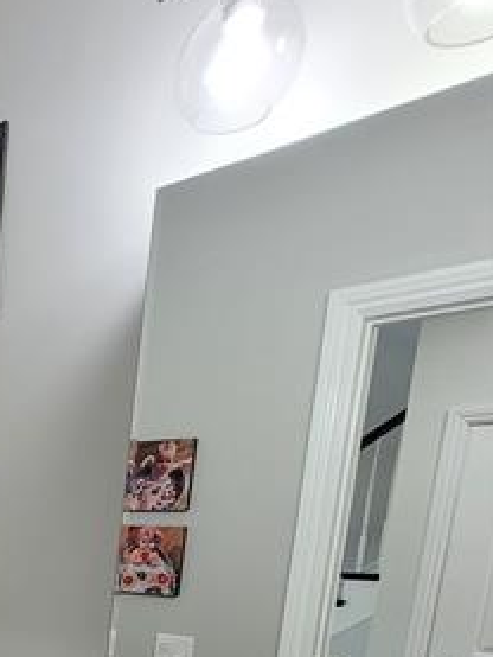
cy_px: 669
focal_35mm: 36
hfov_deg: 29.8
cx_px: -180
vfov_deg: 43.4
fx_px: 683
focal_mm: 1.74
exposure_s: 1/60
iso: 160
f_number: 2.2
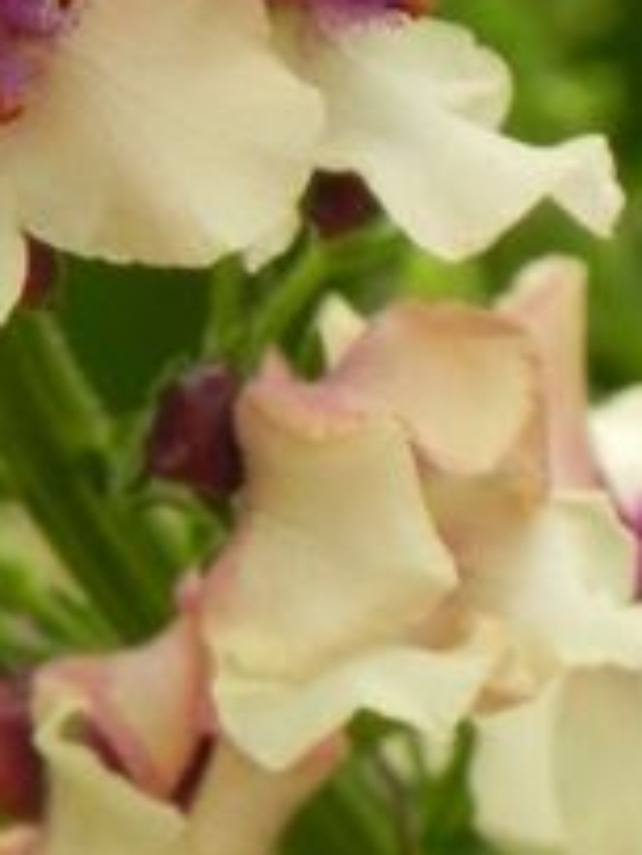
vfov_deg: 2.7
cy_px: 8
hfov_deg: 2.1
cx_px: -34
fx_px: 17829
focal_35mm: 721
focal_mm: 32.7
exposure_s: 1/400
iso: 160
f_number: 5
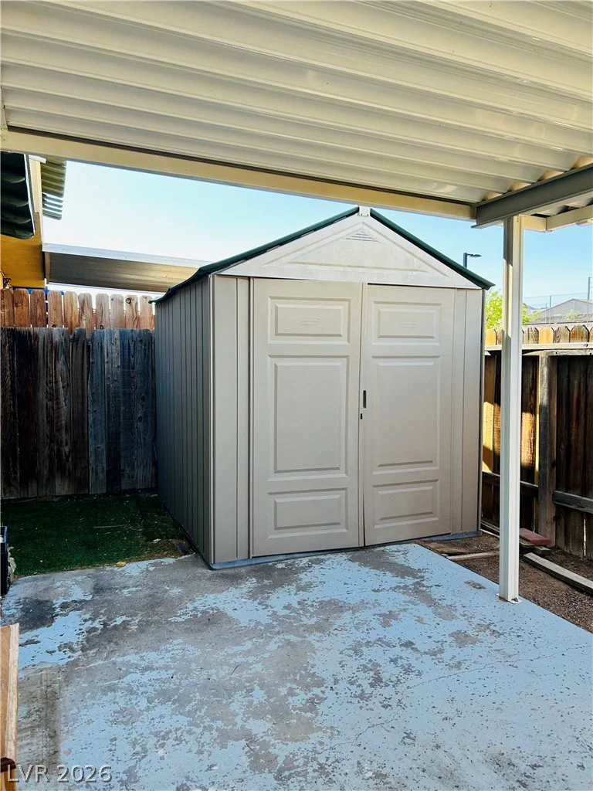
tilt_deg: -4.8
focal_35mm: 26
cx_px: 296
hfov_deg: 53.1
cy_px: 396
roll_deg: +0.3
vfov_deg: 67.3
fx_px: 594
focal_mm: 5.7
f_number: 1.5
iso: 50
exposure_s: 1/611
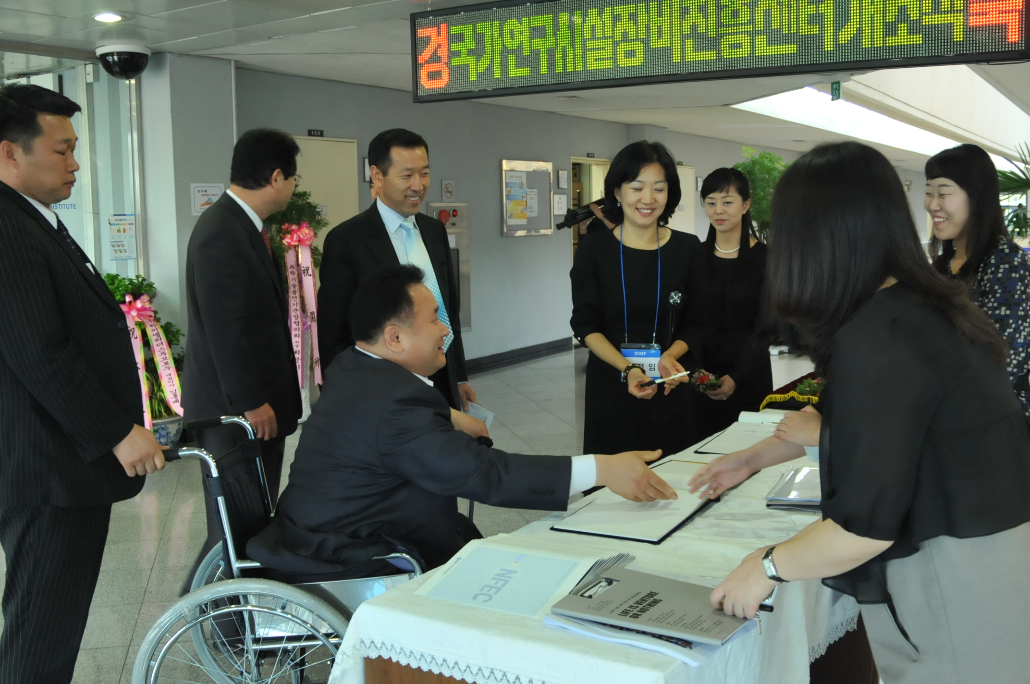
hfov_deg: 53.2
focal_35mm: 36
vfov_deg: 36.8
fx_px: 1029
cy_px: 342
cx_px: 515
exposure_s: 1/80
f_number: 4
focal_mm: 24
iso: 1000
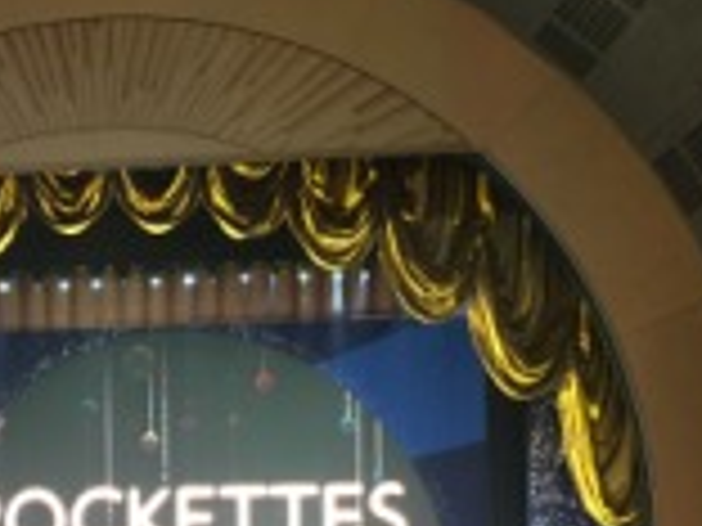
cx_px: 148
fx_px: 1379
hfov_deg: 28.0
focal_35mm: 68
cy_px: 553
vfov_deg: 20.7
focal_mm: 4.15
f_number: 2.2
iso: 200
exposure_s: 1/17
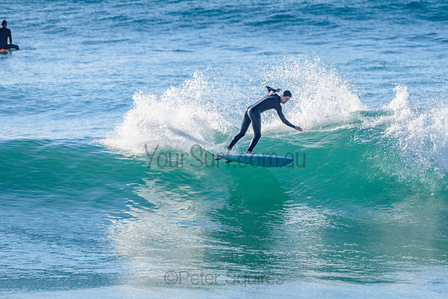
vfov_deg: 2.2
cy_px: 150
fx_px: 7633
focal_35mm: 613
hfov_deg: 3.4
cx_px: 224
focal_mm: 500
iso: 220
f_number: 5.6
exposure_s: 1/2000
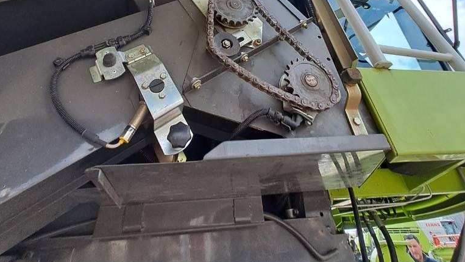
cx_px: 232
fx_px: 234
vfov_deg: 47.6
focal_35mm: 19
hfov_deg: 89.6
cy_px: -4
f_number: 2.2
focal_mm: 1.42
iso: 40
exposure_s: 1/480
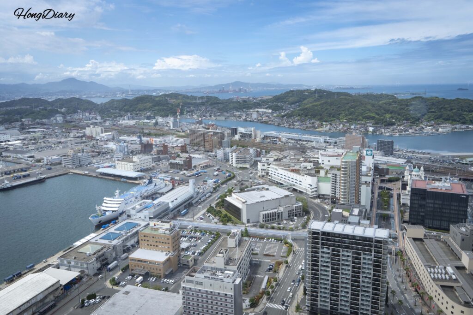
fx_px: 368
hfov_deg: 65.5
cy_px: 158
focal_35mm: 28
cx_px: 236
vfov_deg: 46.4
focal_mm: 28
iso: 100
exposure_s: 1/200
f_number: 10
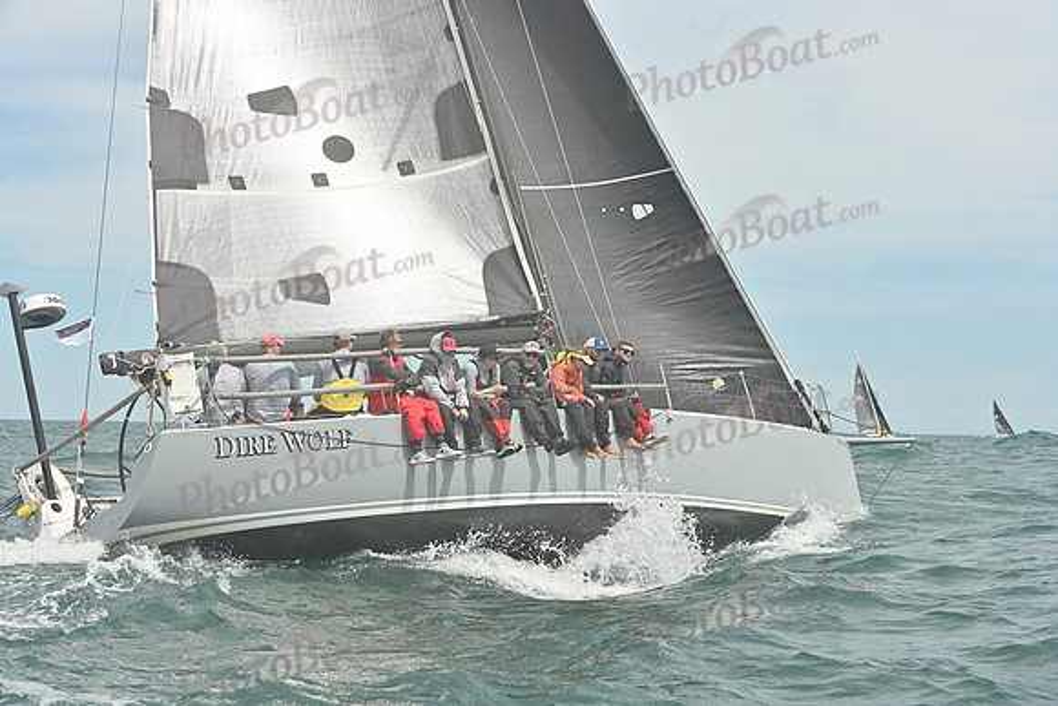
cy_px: 353
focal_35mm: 70
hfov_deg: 28.8
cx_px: 529
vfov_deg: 19.5
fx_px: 2058
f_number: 9
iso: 320
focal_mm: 70
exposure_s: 1/1250
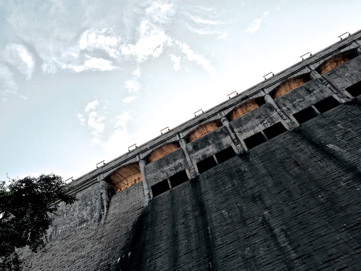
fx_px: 302
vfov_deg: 48.2
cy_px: 136
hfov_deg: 61.7
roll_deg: +19.5
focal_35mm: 29
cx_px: 180
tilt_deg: +43.8
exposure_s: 1/482
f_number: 2.2
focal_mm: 4.15
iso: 32
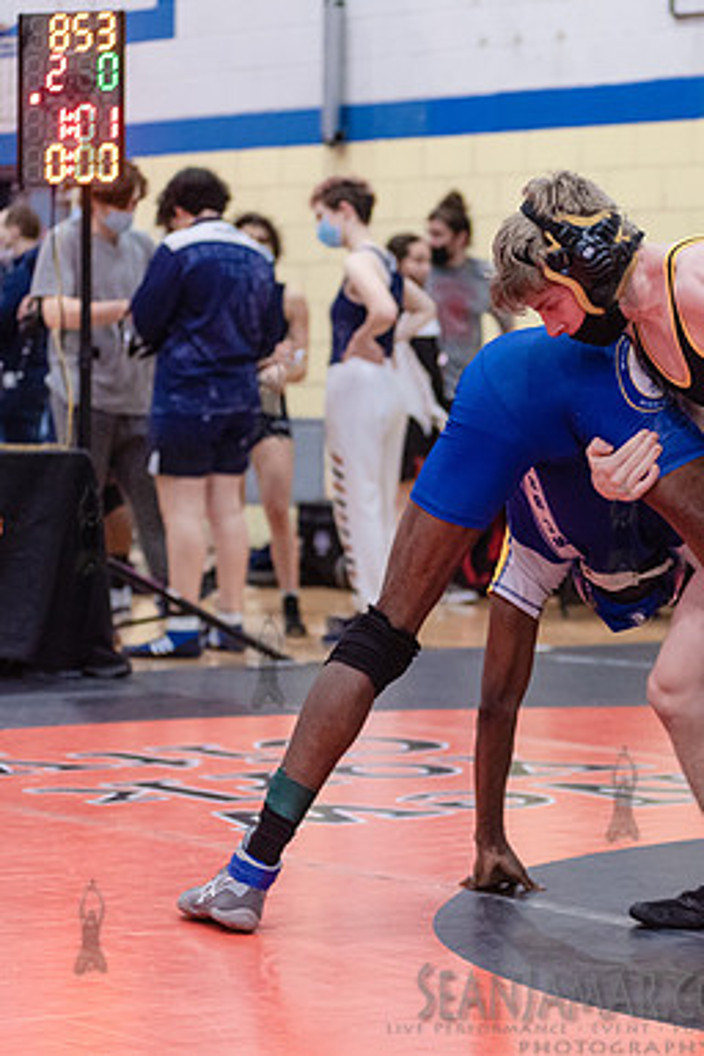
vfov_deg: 16.9
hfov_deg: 11.3
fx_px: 3549
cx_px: 622
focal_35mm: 121
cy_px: 527
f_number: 3.5
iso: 4000
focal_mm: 80
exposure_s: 1/400
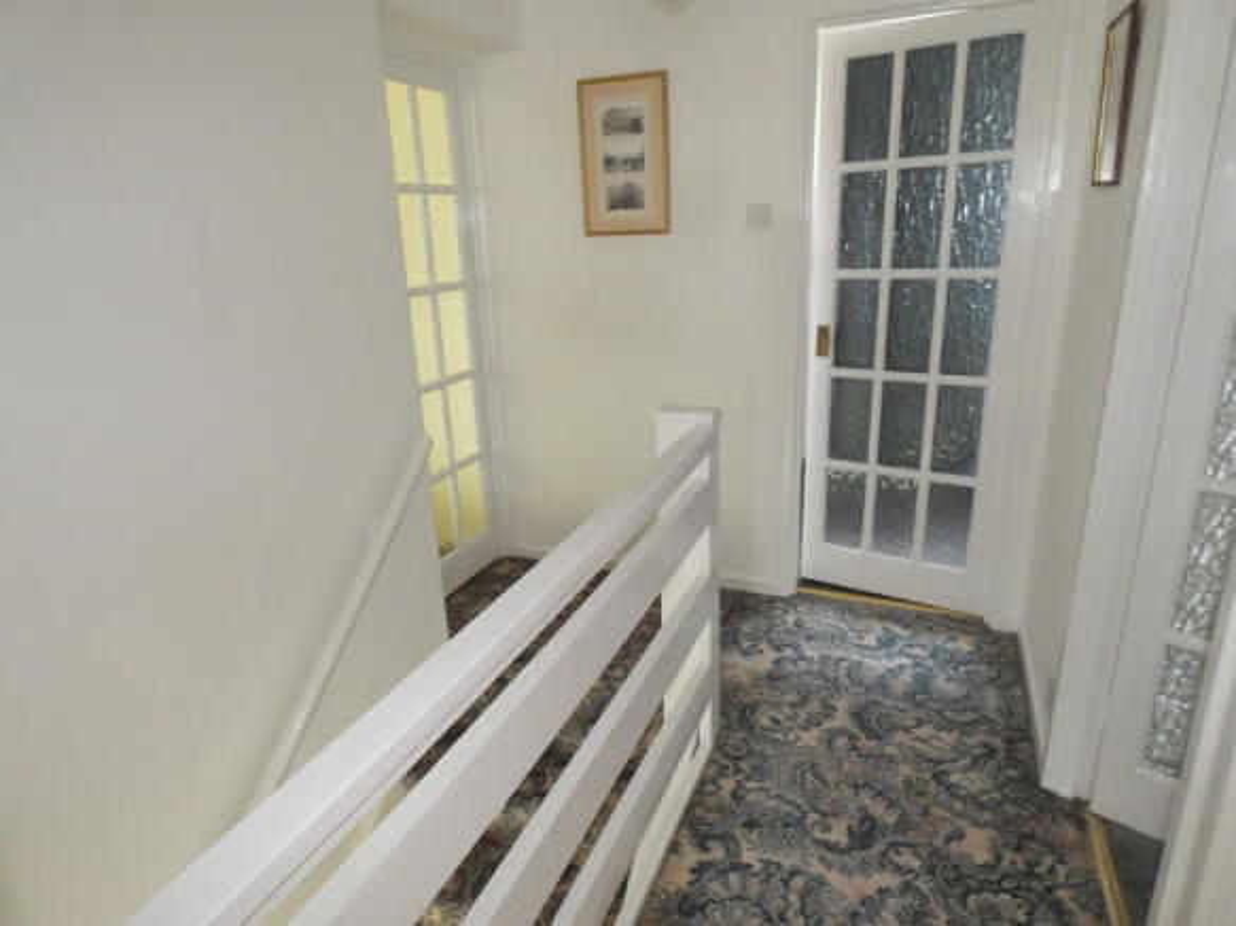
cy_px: 463
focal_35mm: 20
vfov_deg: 66.0
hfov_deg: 81.8
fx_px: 714
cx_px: 618
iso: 500
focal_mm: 3.6
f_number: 2.8
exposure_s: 1/60
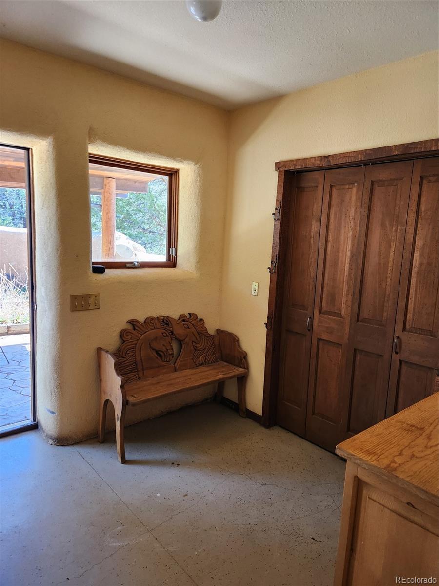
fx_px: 389
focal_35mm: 23
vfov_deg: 73.9
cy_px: 293
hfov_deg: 58.9
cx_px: 220
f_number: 1.8
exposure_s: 1/180
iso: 200
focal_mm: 5.4
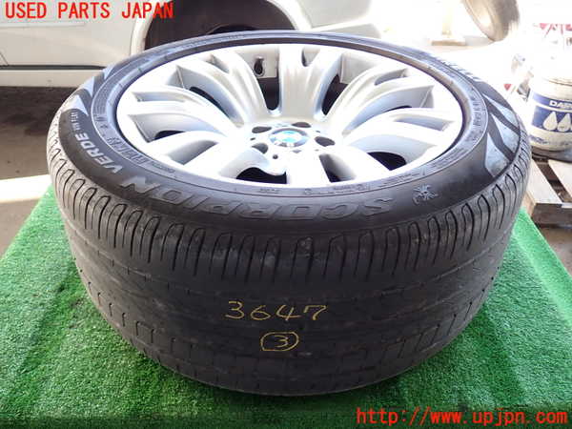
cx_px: 286
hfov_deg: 60.0
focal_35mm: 30
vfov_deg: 46.8
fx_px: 496
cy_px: 214
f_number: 2.3
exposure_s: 1/60
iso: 200
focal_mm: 5.4
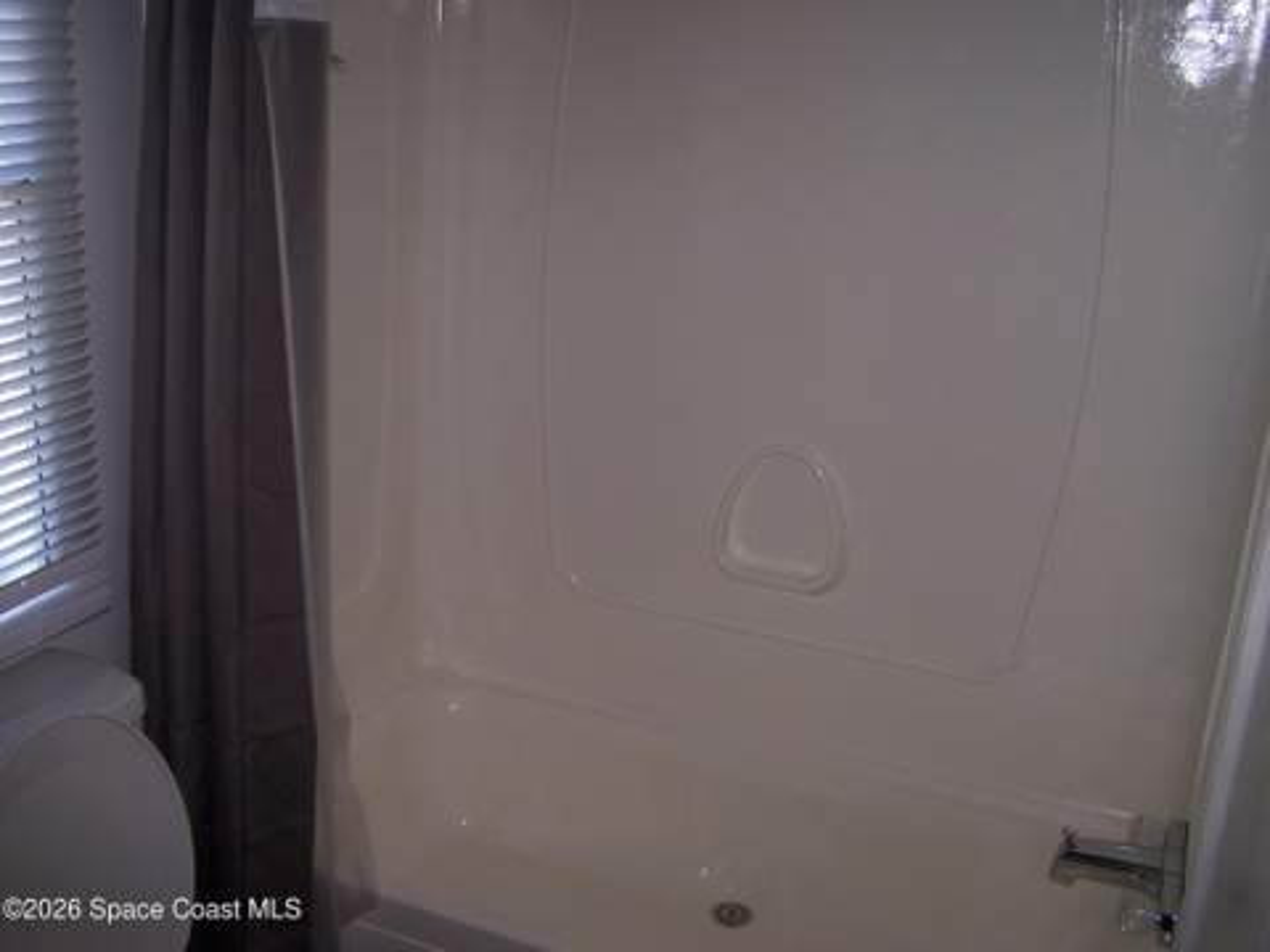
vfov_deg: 37.7
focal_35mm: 38
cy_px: 476
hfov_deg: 49.0
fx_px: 1394
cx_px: 635
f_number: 2.8
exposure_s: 1/60
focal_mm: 6.3
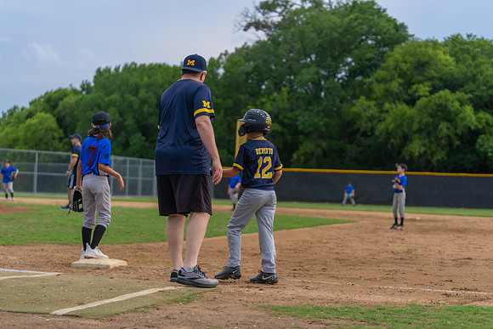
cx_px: 246
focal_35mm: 70
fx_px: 959
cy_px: 164
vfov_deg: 19.5
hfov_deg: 28.8
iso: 1000
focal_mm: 70
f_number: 2.8
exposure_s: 1/1000
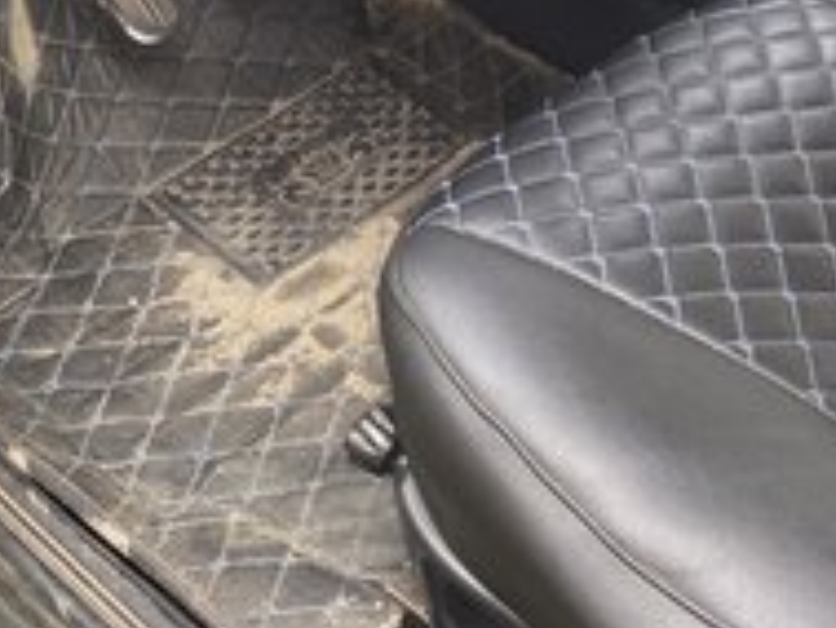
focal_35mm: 55
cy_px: 18
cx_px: 677
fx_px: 1329
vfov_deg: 25.4
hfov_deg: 33.8
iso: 50
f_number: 1.8
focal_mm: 4.25
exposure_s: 1/121
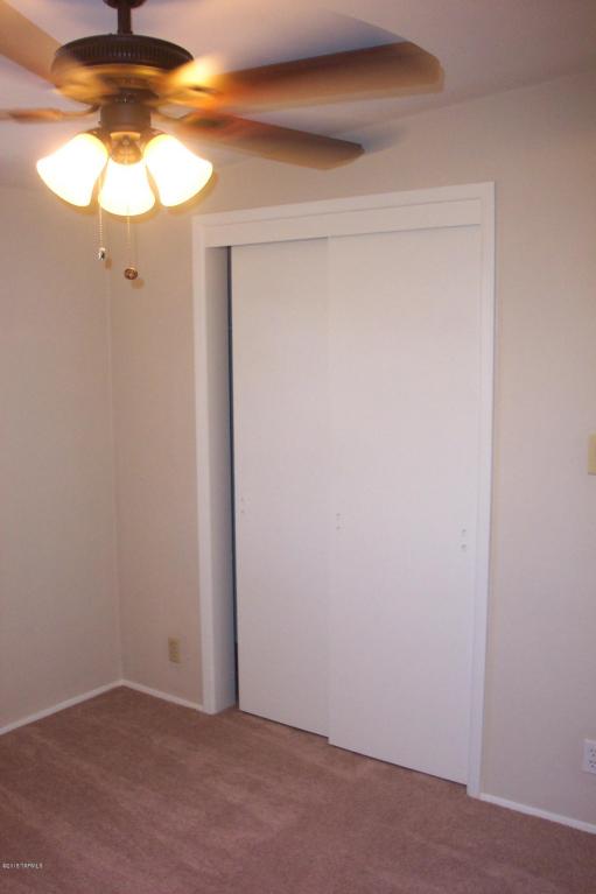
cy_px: 447
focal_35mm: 35
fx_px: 869
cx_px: 298
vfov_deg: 54.4
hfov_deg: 37.8
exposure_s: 1/60
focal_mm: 7.5
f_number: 2.8
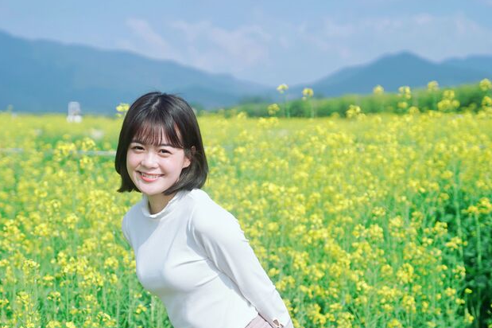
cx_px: 219
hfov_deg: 20.9
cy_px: 199
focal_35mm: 97
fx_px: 1330
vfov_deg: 14.0
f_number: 2.8
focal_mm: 50.2
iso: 100
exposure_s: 1/2500
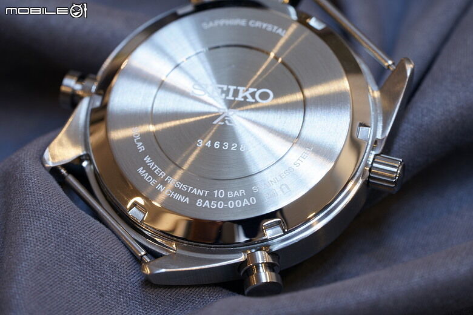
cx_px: 236
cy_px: 158
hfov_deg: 22.6
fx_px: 1182
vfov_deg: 15.2
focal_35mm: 90
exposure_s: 2
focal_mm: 90
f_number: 8
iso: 100
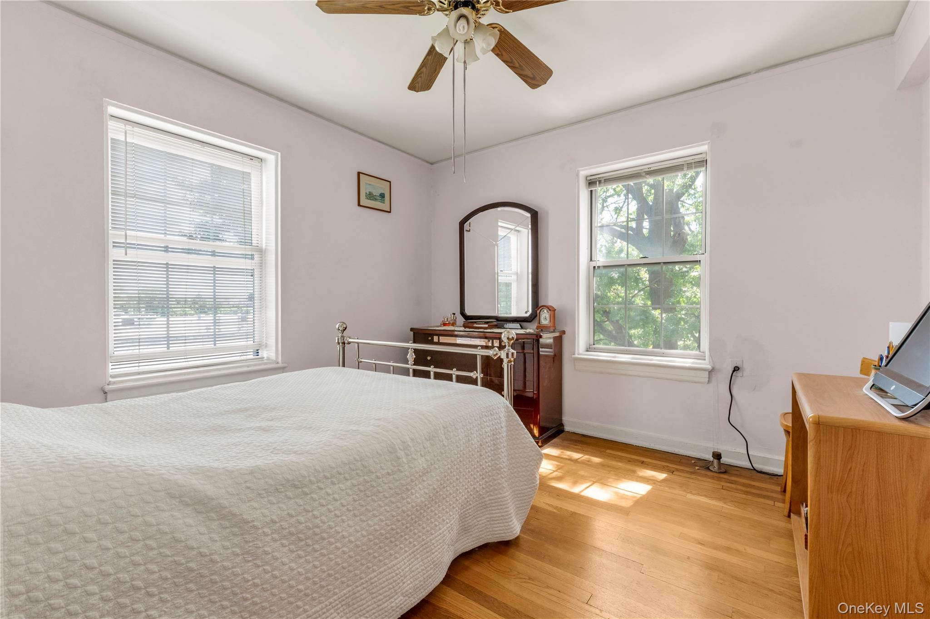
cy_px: 310
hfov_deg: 100.4
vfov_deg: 77.3
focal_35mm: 15
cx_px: 465
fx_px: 387
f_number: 14
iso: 640
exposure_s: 1/60
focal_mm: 15
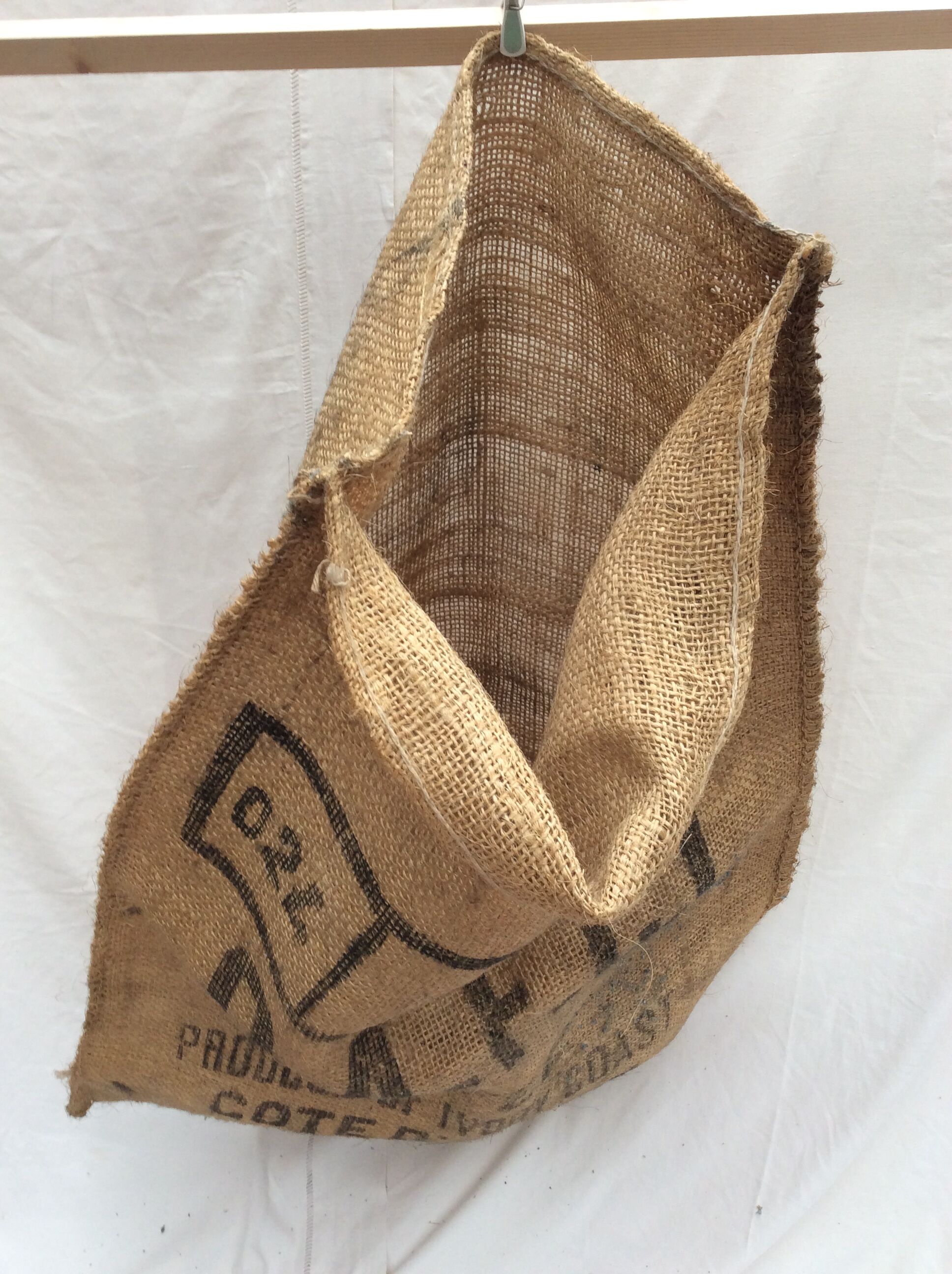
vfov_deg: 56.9
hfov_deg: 44.1
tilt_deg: -24.8
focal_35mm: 32
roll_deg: +1.1
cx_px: 476
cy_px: 637
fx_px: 1177
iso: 40
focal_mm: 3.3
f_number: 2.4
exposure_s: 1/50
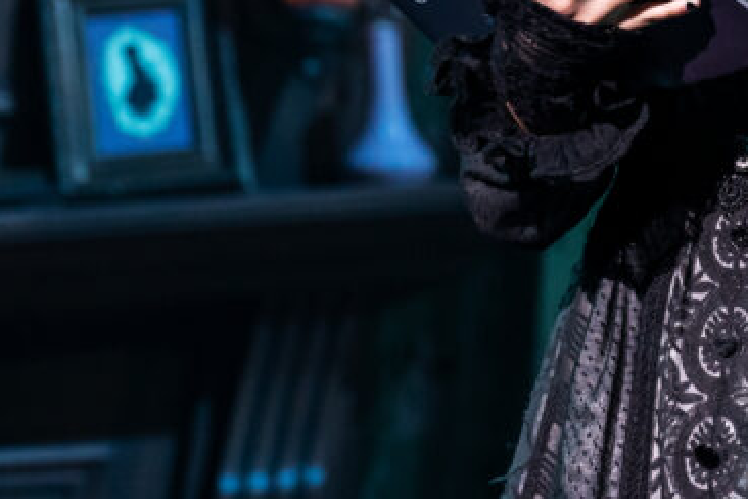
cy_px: -105
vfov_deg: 2.7
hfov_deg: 4.0
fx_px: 10575
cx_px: 750
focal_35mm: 509
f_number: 5
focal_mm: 182
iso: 4000
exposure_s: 1/250
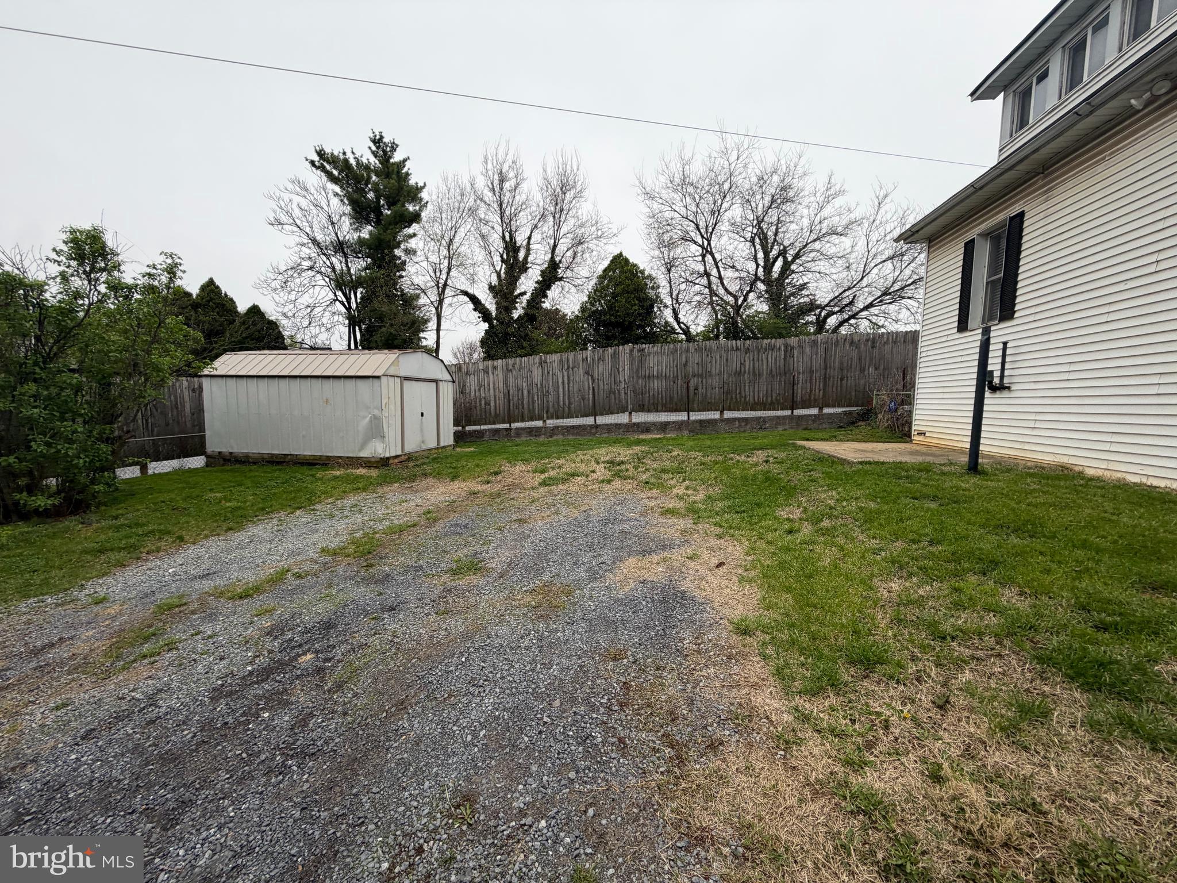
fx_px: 476
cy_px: 442
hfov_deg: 102.1
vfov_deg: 85.7
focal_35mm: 14
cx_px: 588
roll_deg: -3.5
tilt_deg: -4.4
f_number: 2.2
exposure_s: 1/198
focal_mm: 2.22
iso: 40
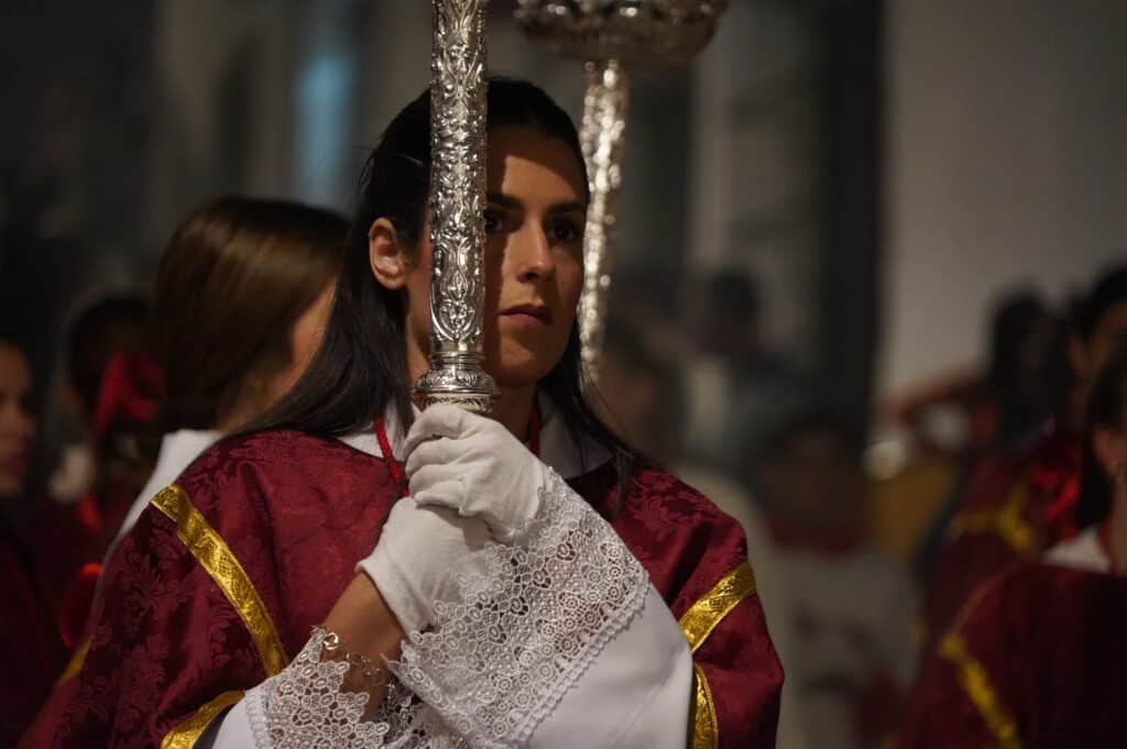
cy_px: 374
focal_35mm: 240
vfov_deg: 5.7
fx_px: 7507
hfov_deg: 8.6
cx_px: 564
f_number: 6.3
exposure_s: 1/60
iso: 10000
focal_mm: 240
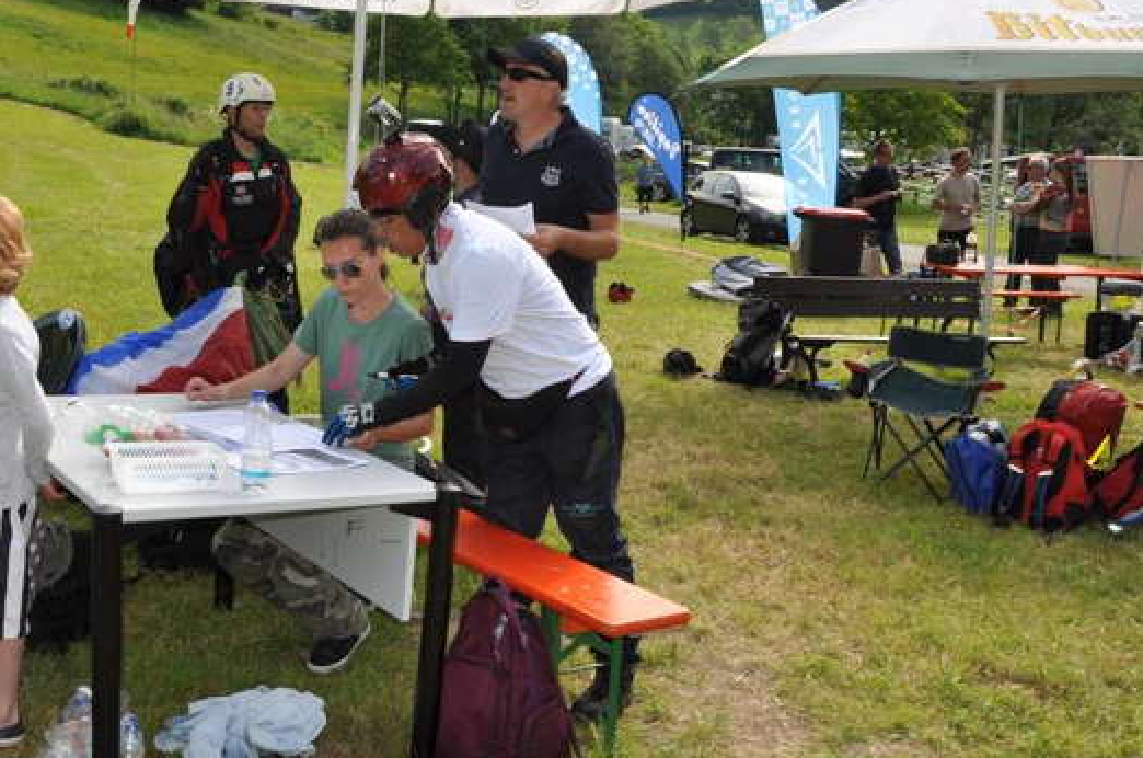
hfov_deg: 46.4
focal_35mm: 41
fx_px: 1299
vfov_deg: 32.4
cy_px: 318
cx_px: 339
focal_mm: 18
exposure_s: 1/200
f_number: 10
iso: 200
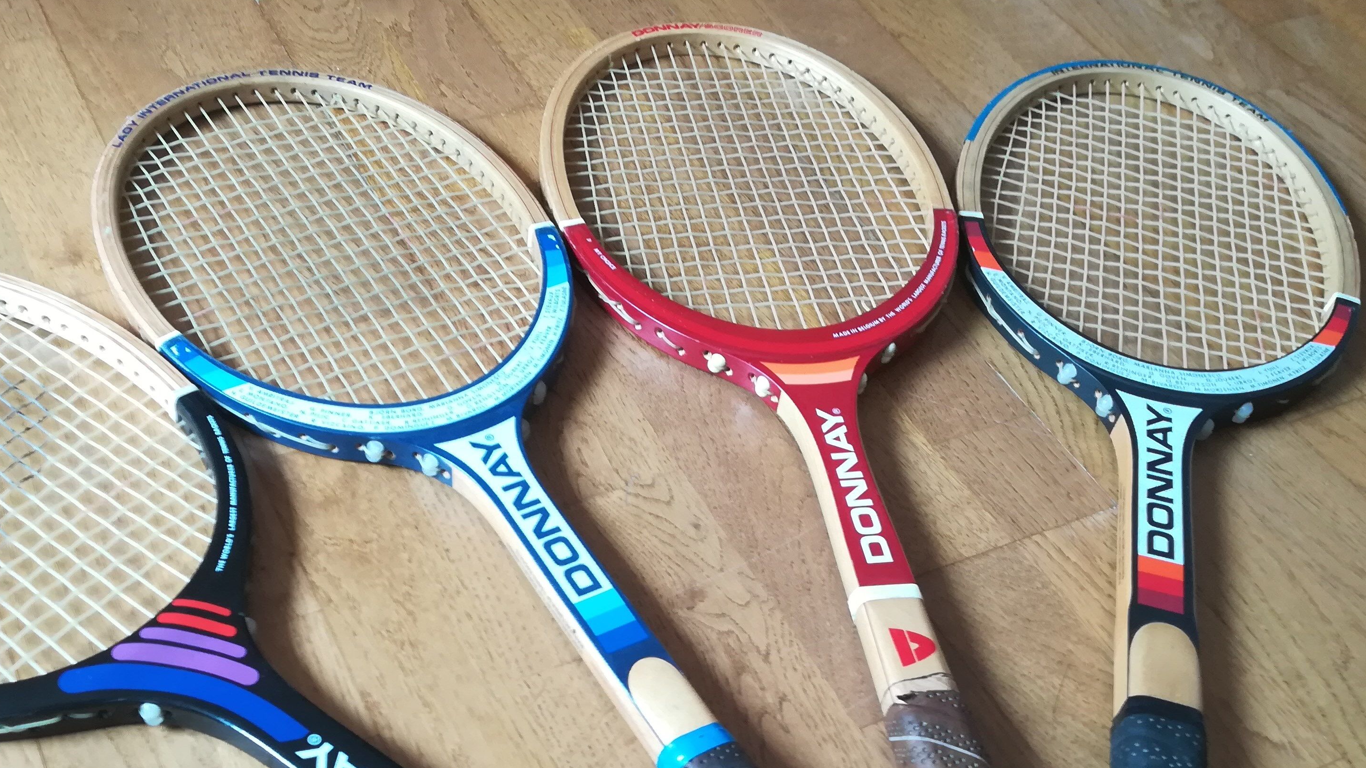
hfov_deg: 51.3
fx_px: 1413
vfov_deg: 29.9
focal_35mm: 39
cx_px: 563
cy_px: 578
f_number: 2.2
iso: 125
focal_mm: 3.83
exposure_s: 1/33.3
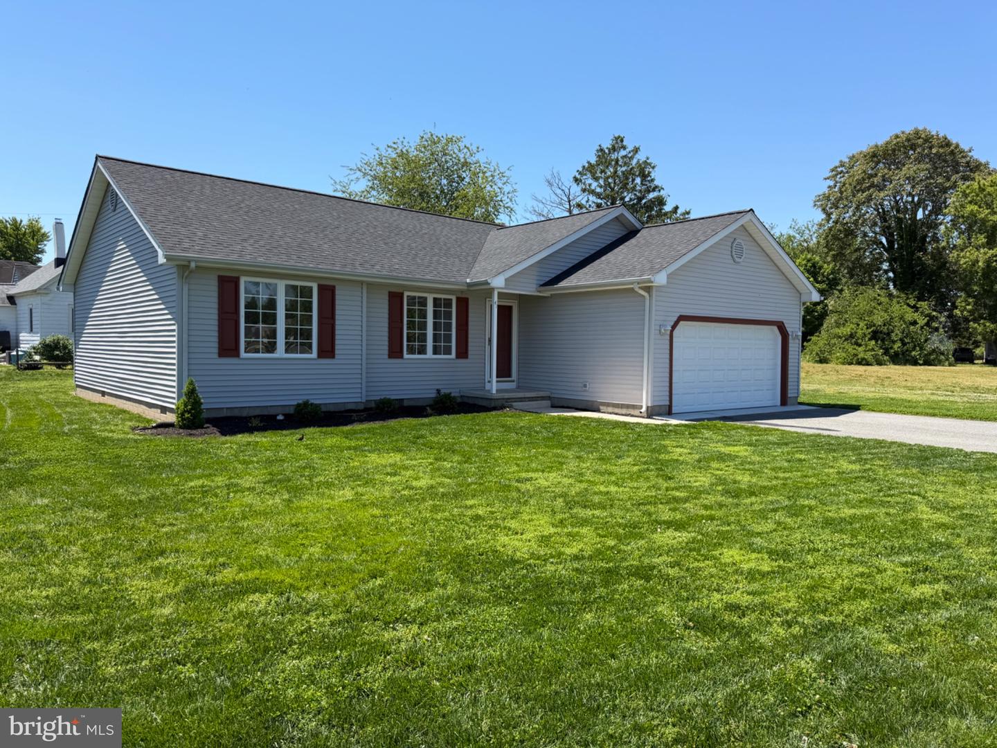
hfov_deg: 71.6
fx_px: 691
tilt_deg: -2.7
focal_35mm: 24
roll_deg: -1.2
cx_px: 498
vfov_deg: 56.8
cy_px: 374
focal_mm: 6.76
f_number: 1.78
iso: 80
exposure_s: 1/3279
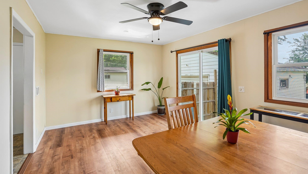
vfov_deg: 63.7
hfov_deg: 95.9
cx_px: 155
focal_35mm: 17
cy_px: 76
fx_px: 139
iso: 200
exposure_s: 1/15
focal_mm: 16
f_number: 8
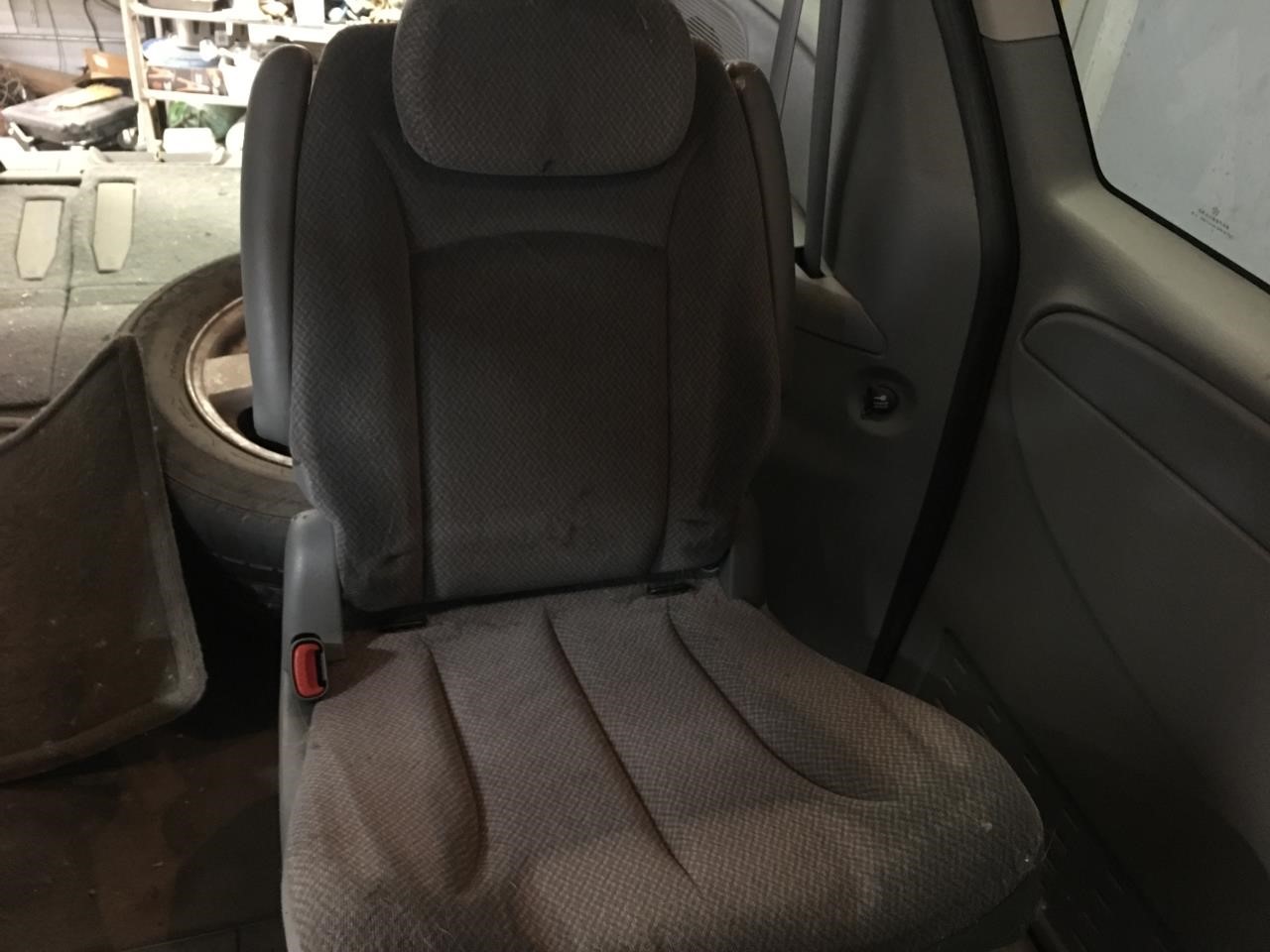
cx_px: 635
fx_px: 1064
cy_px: 476
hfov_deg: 61.7
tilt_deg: -32.9
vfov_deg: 48.2
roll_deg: -6.4
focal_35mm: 29
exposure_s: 1/4
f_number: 2.2
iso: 200
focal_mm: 4.15
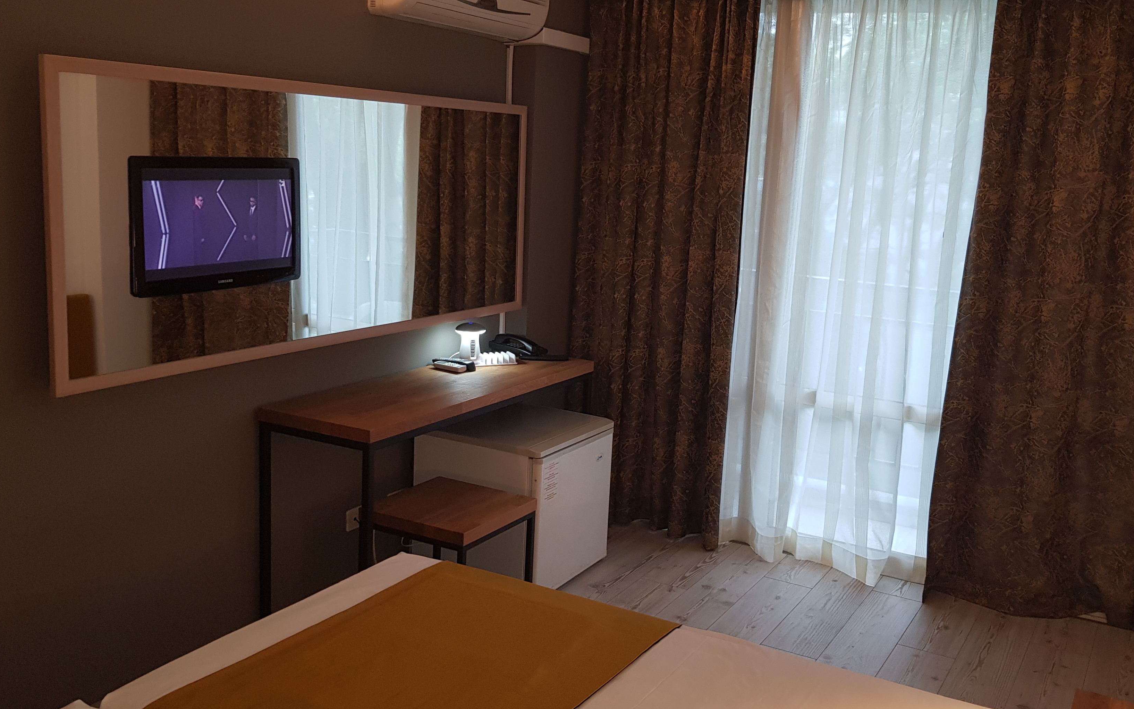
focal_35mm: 34
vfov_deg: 37.3
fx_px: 1051
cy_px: 346
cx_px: 657
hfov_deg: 56.4
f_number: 1.7
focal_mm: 4.2
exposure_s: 1/50
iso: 100
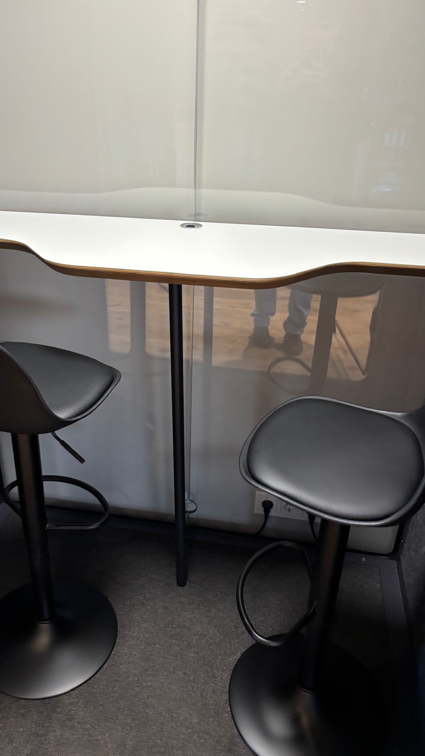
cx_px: 180
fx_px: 581
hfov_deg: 40.1
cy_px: 384
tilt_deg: -29.6
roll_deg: -0.2
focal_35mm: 29
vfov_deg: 66.1
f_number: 1.6
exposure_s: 1/50
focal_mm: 5.96
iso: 200
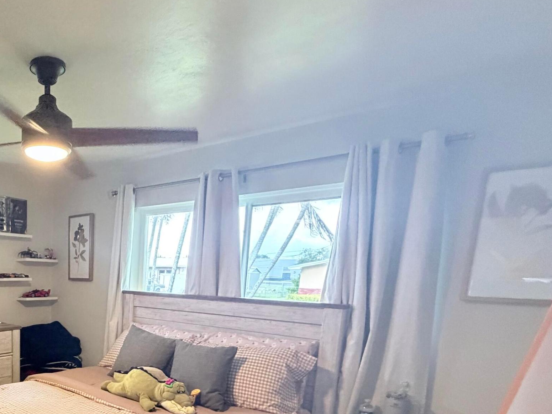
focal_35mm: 26
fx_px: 415
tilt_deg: -9.1
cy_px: 341
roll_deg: -1.0
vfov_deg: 49.4
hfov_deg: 58.6
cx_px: 66
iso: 640
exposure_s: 1/60
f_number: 2.2
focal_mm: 2.22
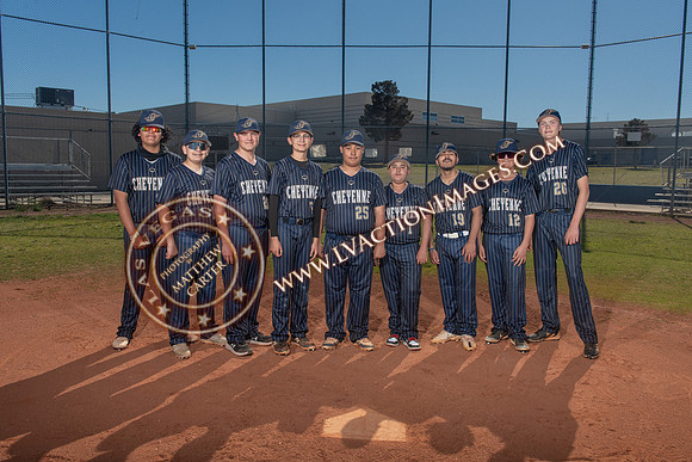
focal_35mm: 30
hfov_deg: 61.8
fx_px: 579
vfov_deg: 43.5
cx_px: 347
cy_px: 231
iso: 320
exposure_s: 1/250
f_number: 10
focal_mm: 29
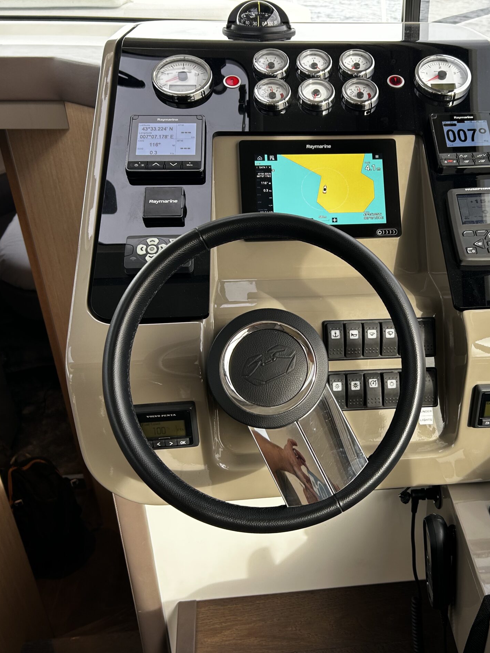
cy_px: 329
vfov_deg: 52.6
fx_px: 661
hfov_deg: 40.0
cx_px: 344
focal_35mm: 35
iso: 40
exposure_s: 1/188
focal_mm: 5.7
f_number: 1.5
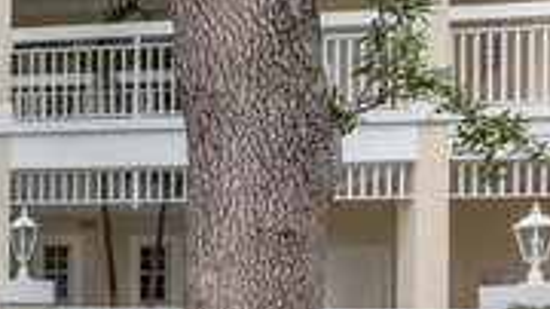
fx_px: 612
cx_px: -177
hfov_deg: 33.8
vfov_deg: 26.8
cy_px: 309
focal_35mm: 42
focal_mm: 10
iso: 100
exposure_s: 1/30
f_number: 8
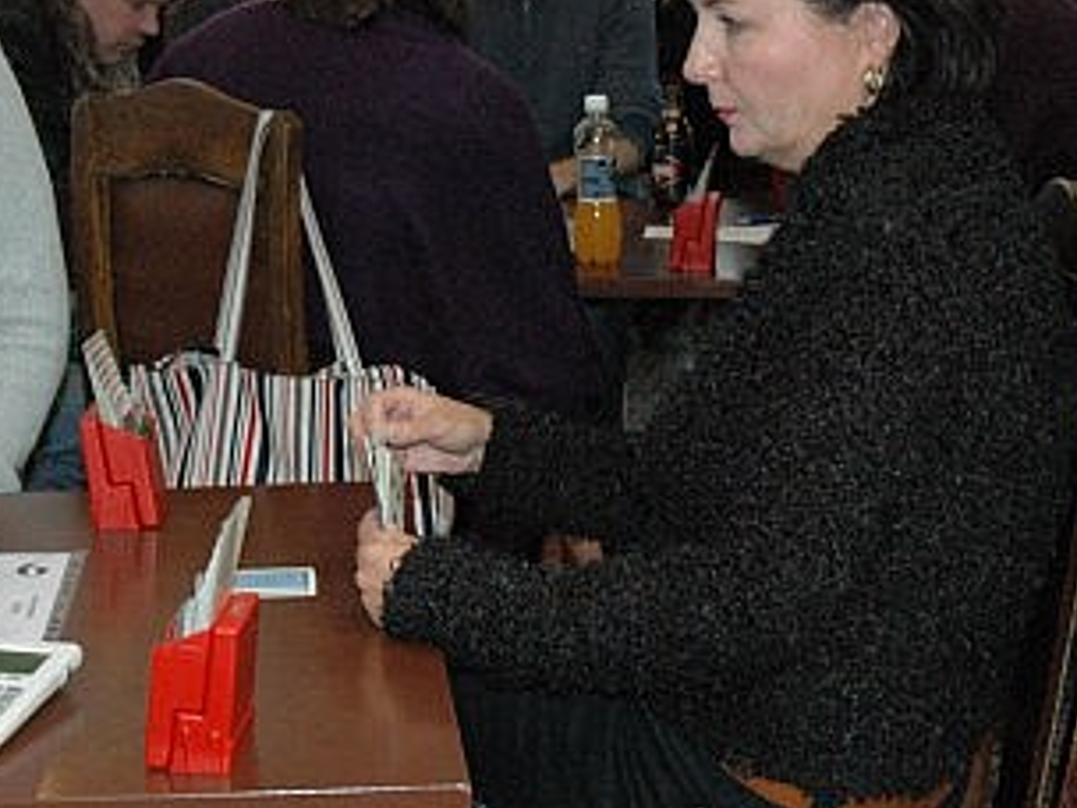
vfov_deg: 19.1
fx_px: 2394
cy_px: 298
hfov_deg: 25.0
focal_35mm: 77
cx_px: 248
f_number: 5
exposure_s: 1/60
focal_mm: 27
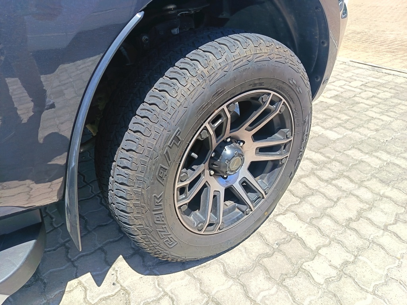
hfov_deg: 71.6
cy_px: 152
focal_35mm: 24
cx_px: 204
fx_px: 282
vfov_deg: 56.8
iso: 100
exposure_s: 1/472
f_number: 1.75
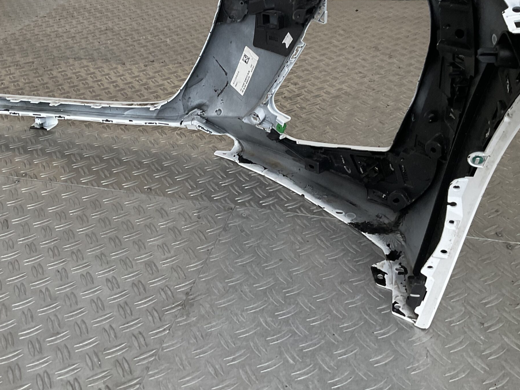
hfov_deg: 45.7
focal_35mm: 41
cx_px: 228
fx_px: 616
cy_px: 135
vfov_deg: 34.9
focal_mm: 3
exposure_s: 1/50
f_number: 1.8
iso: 64
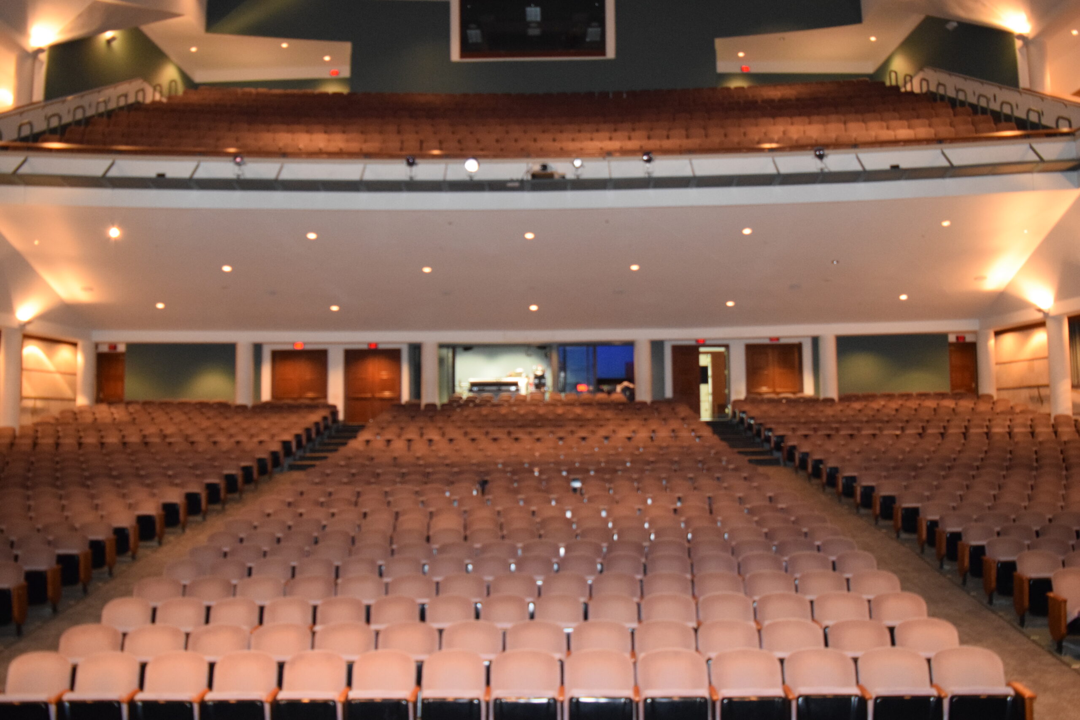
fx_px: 810
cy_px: 360
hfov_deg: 67.4
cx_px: 540
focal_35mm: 27
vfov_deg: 47.9
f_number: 4
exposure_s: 1/30
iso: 3200
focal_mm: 18
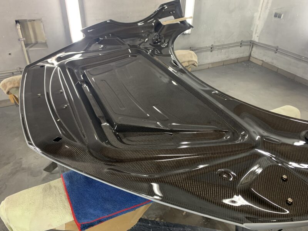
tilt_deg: -32.7
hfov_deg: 67.3
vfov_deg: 53.1
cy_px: 116
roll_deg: -1.6
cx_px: 154
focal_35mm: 26
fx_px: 231
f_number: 1.8
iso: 250
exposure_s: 1/50
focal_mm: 4.25
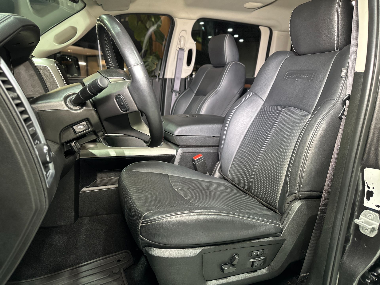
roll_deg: -1.2
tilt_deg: -12.5
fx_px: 263
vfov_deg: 56.8
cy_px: 142
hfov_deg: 71.6
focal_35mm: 24
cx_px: 190
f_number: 1.78
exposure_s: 1/60
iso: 640
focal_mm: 6.86
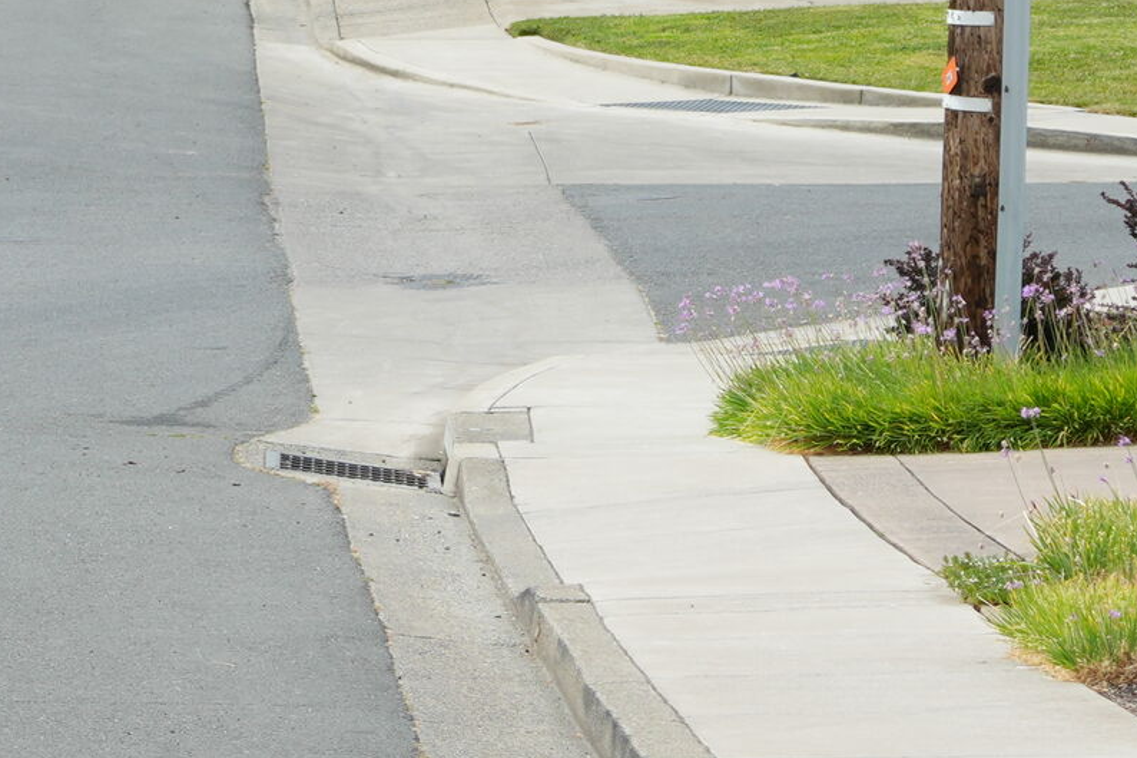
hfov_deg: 7.5
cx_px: 32
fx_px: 8588
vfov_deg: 5.0
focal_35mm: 272
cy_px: -500
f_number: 4.5
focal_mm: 50
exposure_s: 1/400
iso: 125
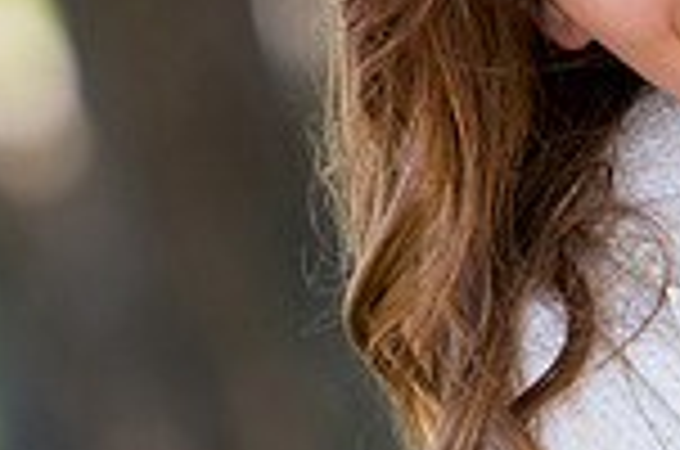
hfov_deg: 3.6
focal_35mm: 578
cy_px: -122
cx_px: 1045
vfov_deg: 2.4
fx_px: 10895
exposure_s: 1/125
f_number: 3.5
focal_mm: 150
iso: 100
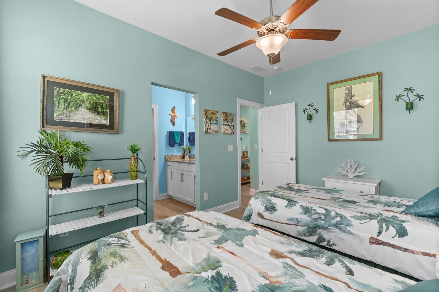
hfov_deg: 100.4
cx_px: 220
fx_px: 183
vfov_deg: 77.3
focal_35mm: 15
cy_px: 146
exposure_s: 1/10
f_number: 4.5
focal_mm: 10
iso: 100
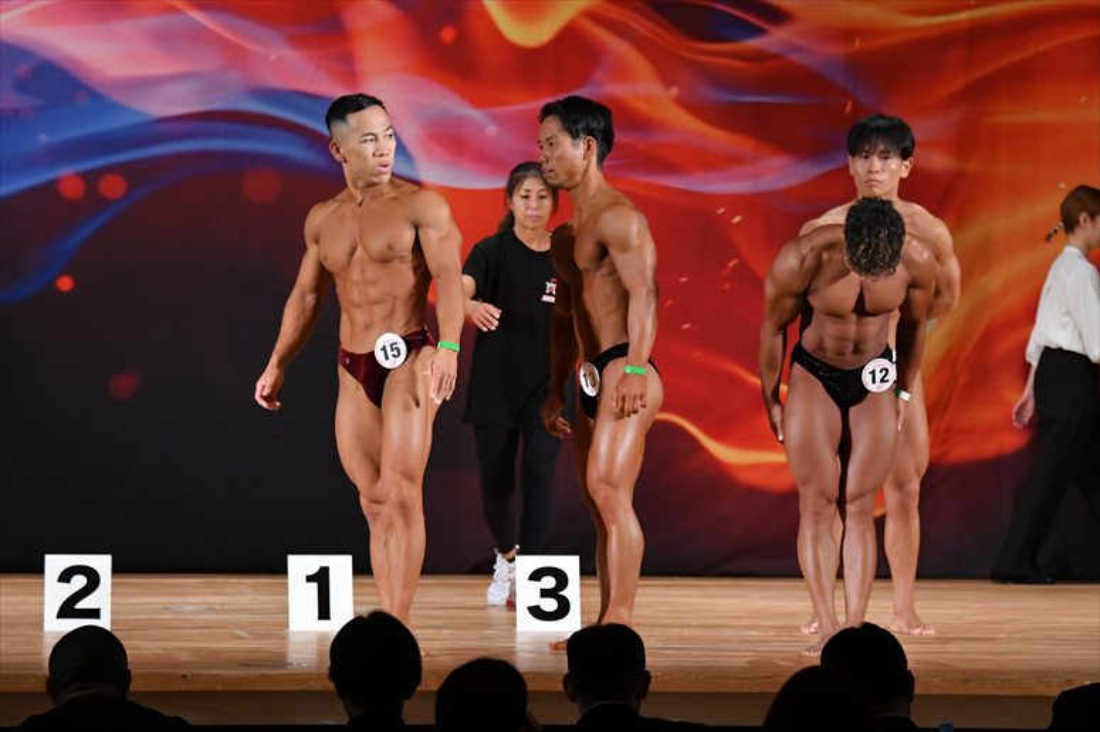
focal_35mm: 202
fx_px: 6169
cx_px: 550
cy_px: 366
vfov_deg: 6.8
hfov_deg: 10.2
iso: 3200
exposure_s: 1/400
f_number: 5.6
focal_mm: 135
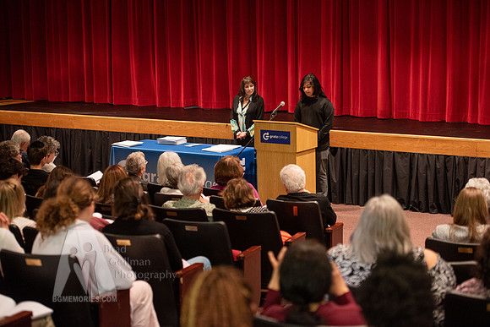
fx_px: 1021
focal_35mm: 75
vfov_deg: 18.2
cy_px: 164
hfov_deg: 27.0
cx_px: 245
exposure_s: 1/80
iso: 2500
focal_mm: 75
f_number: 2.8
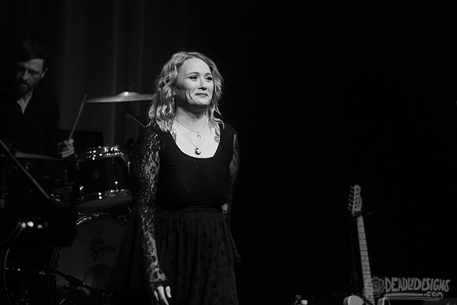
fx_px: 1862
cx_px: 289
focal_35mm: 147
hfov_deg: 14.0
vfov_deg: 9.4
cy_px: 112
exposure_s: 1/160
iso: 2500
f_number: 3.2
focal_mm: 116
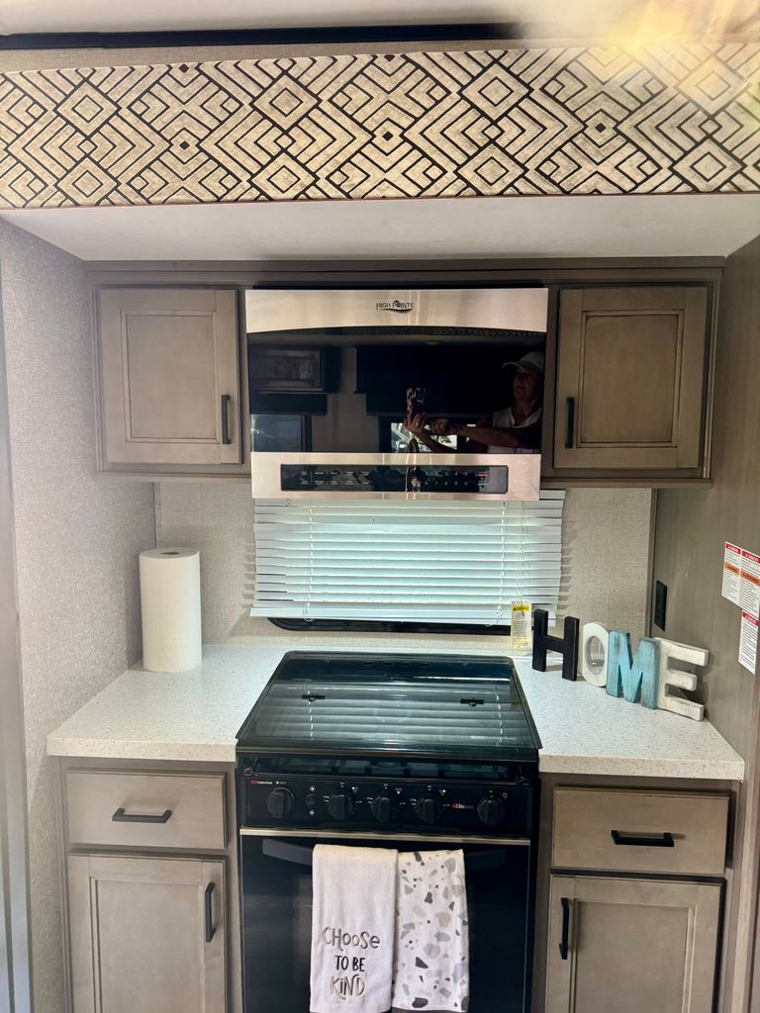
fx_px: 703
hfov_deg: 56.8
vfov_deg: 71.6
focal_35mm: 24
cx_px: 380
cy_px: 506
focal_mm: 6.76
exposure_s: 1/60
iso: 200
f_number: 1.78
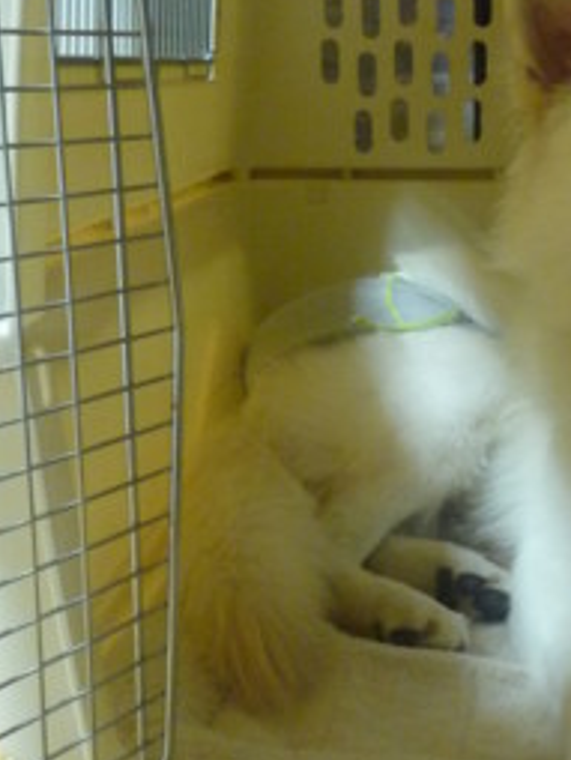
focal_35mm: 59
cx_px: 478
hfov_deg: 24.4
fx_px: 1295
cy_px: 335
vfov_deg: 32.6
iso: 400
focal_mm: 4.4
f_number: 2.8
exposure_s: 1/10
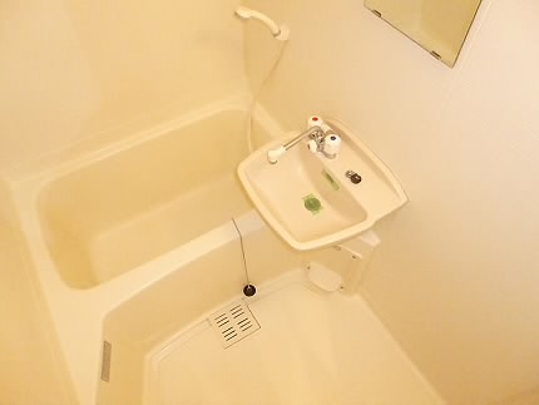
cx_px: 270
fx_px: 389
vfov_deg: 54.9
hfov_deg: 69.4
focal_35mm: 25
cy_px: 202
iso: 1600
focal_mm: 4.5
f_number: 3.1
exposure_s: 1/100
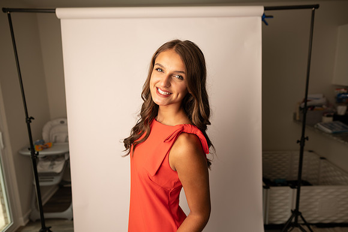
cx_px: 174
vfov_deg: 53.2
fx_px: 232
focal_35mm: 24
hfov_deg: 73.7
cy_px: 116
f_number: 3.2
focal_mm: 24
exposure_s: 1/160
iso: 100
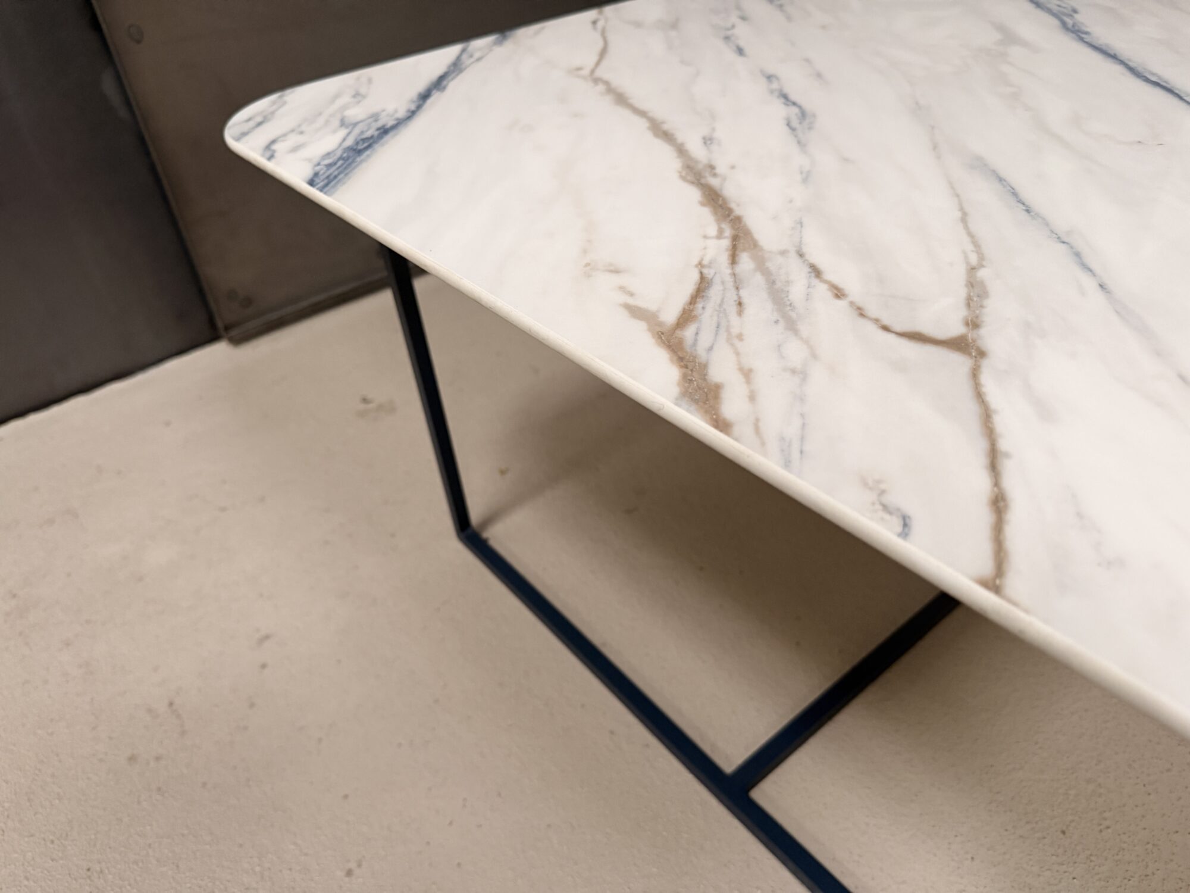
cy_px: 446
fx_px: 825
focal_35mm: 24
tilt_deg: -38.5
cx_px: 595
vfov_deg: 56.8
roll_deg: +5.5
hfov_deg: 71.6
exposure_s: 1/60
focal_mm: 6.76
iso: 500
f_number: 1.78
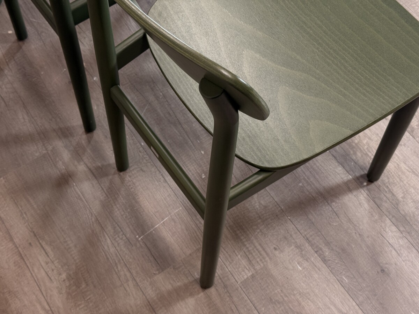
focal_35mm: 48
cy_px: 157
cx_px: 210
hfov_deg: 39.7
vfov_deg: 30.3
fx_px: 581
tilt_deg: -64.1
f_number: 1.78
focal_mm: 6.76
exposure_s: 1/50
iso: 64
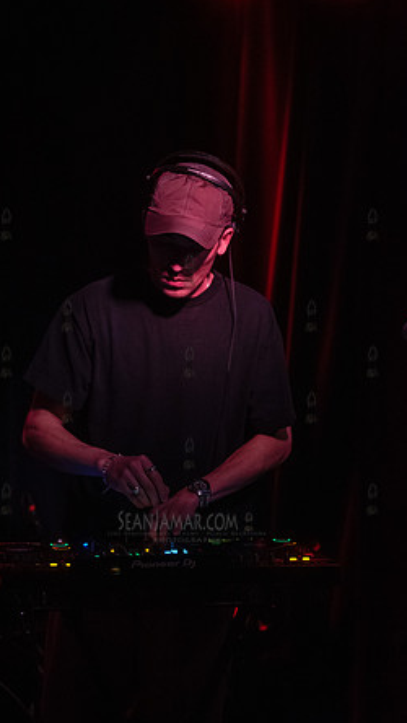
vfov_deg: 25.0
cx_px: 189
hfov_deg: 14.2
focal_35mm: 85
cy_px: 362
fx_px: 1630
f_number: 2.8
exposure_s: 1/320
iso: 8000
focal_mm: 80
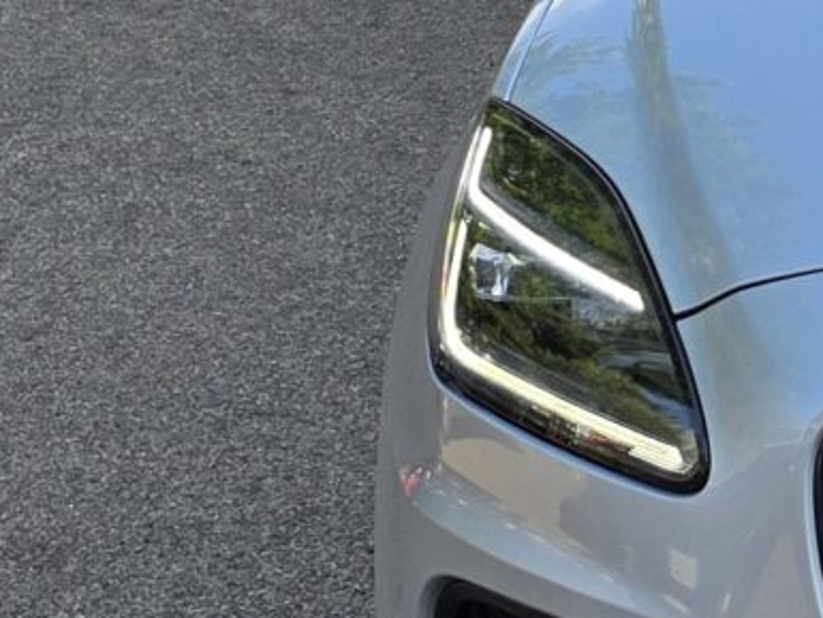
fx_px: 3639
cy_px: -376
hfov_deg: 12.1
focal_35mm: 153
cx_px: 1349
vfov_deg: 9.4
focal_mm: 6.3
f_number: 1.7
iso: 80
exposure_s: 1/2094
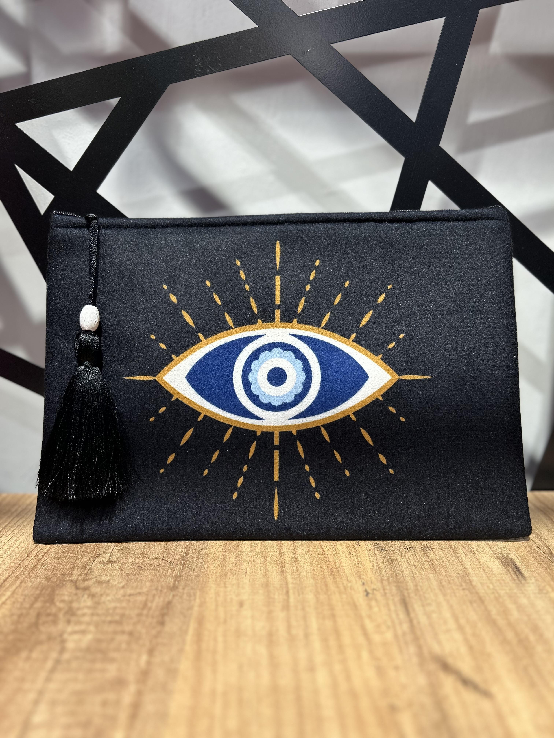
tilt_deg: -10.6
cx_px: 277
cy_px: 369
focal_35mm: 26
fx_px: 555
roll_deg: -0.5
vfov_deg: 67.3
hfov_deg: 53.1
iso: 40
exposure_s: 1/100
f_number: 1.5
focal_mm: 5.7
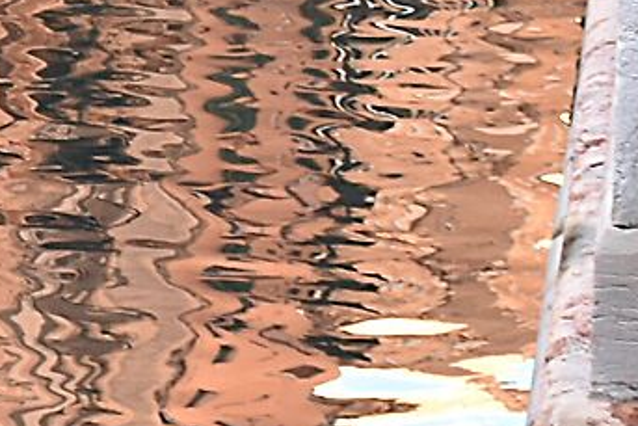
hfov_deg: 7.3
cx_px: -489
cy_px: -52
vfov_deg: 5.0
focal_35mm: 273
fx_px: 4840
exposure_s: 1/160
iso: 800
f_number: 6.3
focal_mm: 26
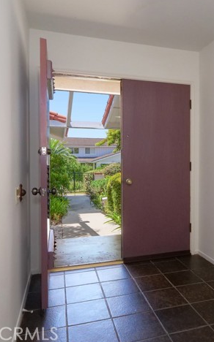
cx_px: 160
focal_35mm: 29
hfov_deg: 41.8
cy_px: 169
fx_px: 271
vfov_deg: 64.7
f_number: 8
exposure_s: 1/250
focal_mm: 10
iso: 3200
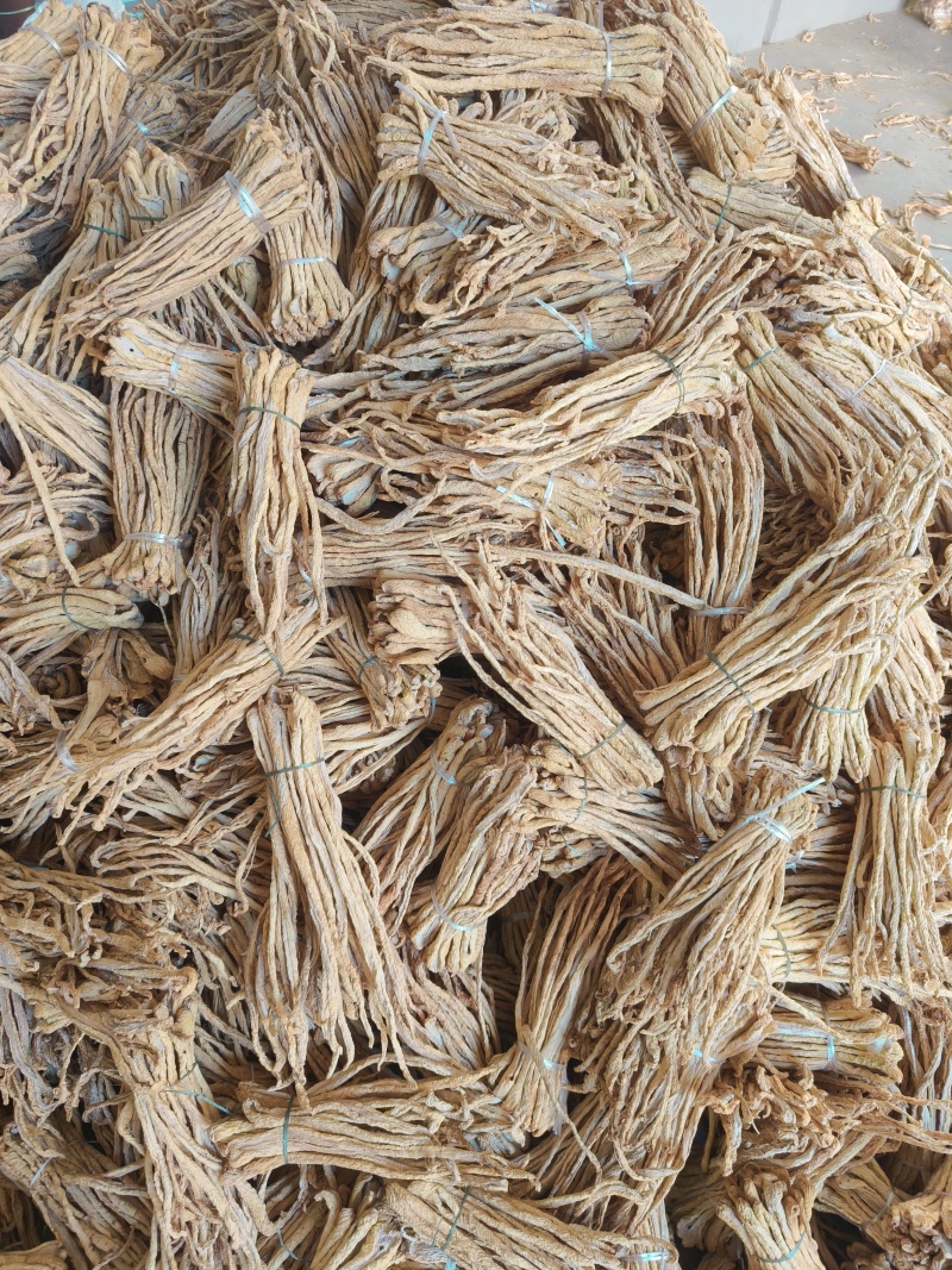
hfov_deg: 56.8
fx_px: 880
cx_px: 476
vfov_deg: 71.6
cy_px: 635
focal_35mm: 24
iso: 320
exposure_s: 1/100
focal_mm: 5.59
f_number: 1.8
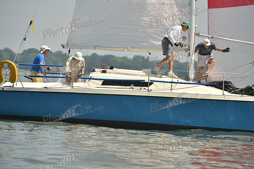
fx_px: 2540
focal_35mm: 360
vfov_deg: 3.8
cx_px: 127
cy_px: 84
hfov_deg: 5.7
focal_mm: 360
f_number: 7.1
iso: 320
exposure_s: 1/1250
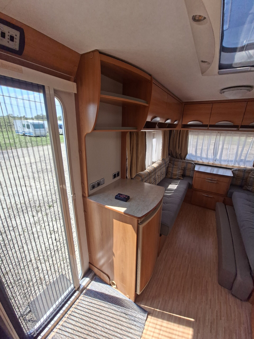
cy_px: 170
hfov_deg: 89.9
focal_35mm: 13
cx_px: 127
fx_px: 127
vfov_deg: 106.2
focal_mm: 1.74
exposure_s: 1/508
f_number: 2.2
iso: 40
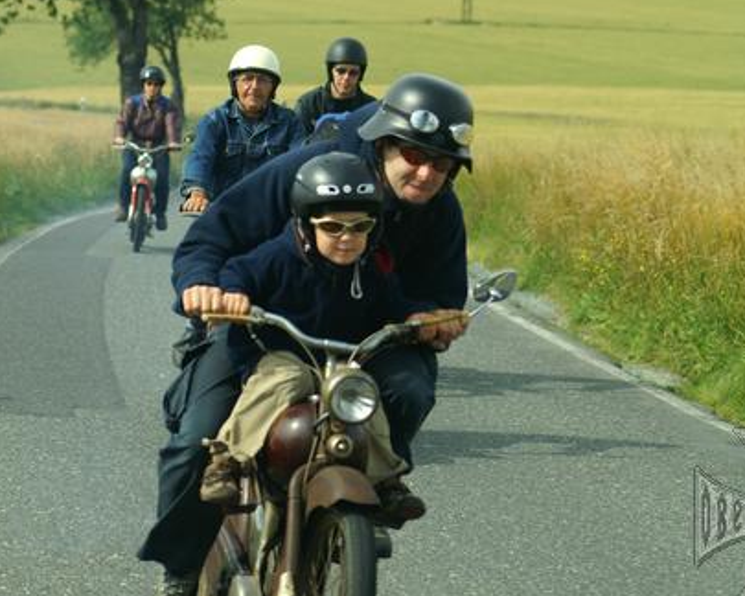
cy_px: 257
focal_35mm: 146
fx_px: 3219
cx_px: 338
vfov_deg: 10.6
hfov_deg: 13.2
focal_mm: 70
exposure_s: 1/1499
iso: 200
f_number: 4
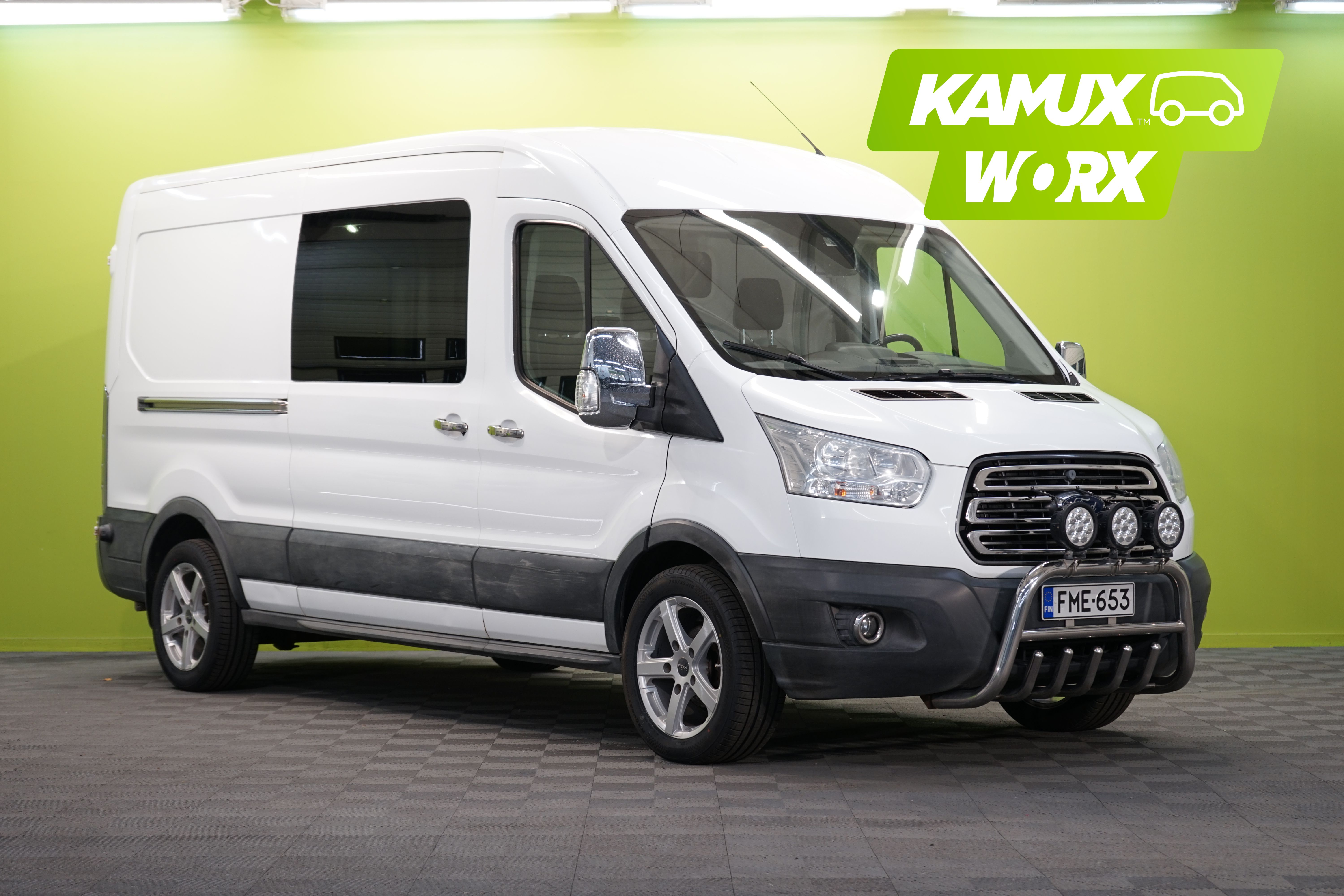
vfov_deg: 19.5
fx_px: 2613
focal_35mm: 70
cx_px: 672
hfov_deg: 28.8
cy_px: 448
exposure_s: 1/25
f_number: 5.6
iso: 320
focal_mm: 70
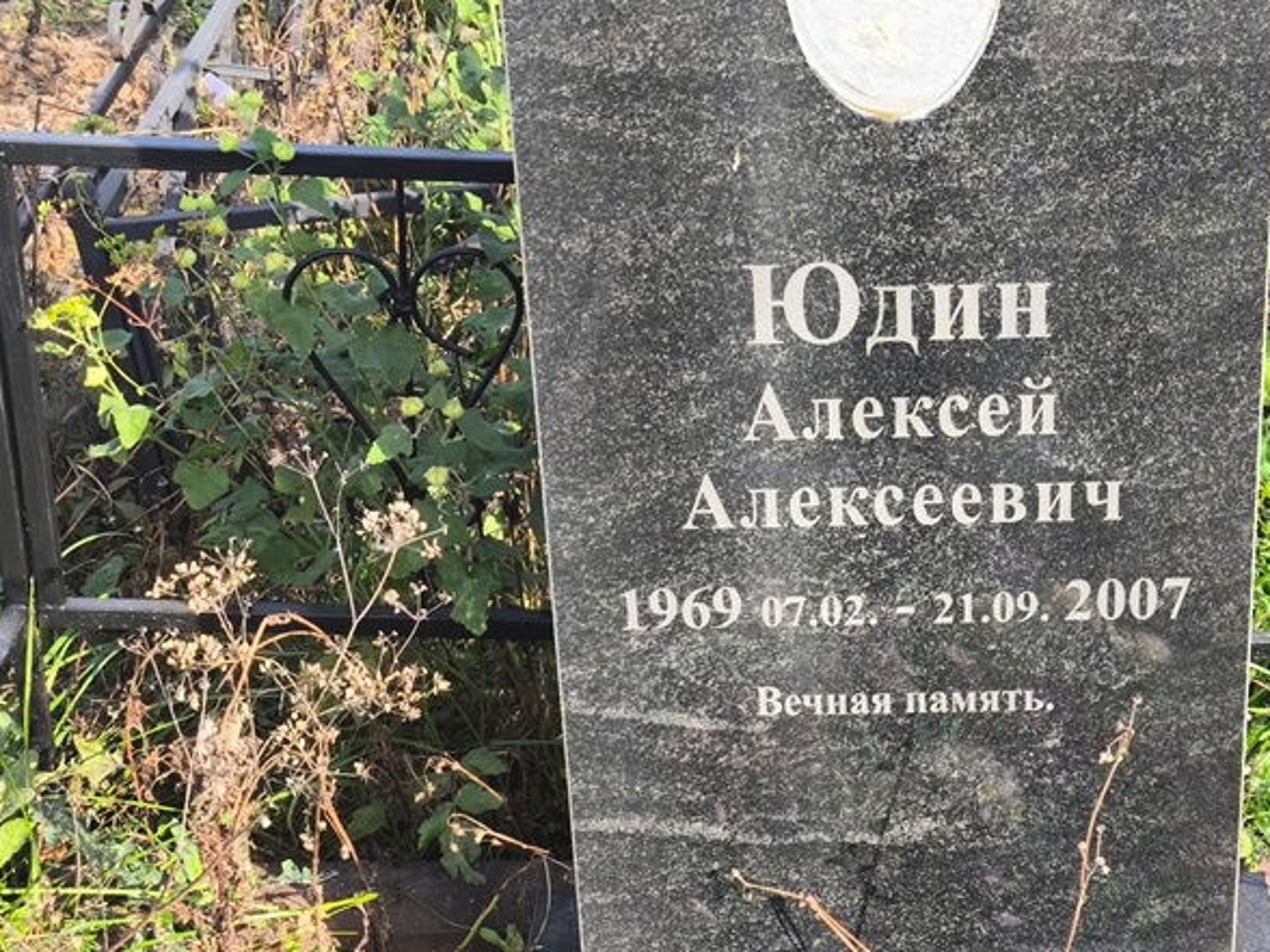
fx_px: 2495
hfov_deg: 28.5
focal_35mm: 68
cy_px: 546
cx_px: 794
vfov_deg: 21.6
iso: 50
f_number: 1.7
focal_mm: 4.71
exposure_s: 1/405
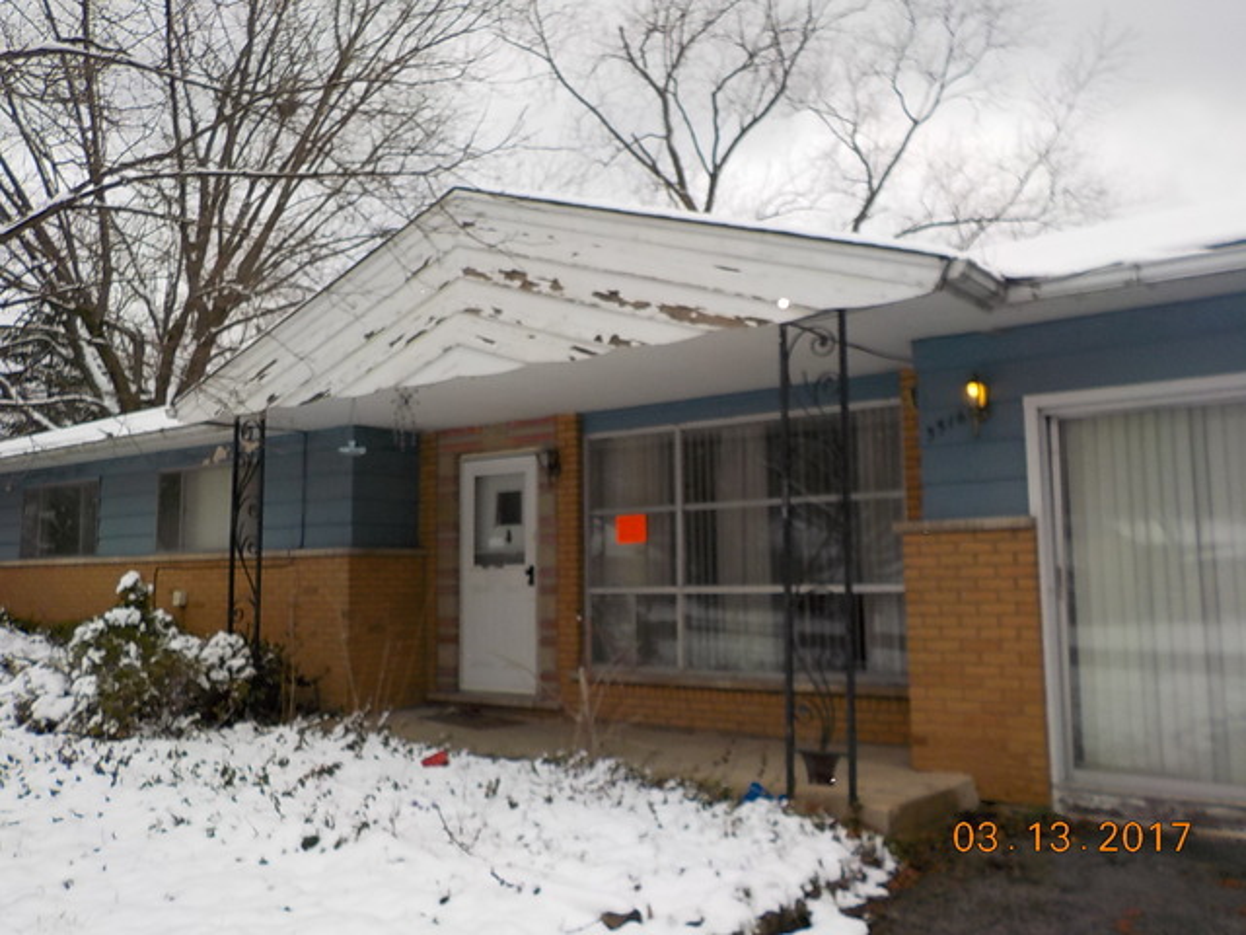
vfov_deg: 46.8
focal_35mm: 30
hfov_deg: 60.0
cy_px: 468
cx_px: 623
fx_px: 1080
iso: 125
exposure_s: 1/800
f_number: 3.3
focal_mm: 4.1
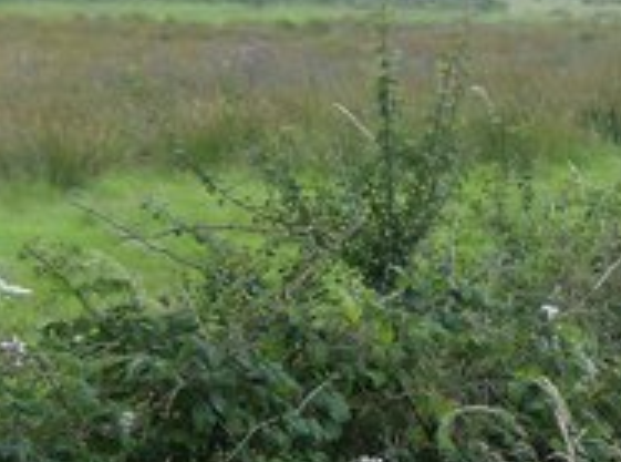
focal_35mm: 130
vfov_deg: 11.3
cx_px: 515
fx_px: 2325
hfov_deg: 15.1
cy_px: 231
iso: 100
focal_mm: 6.4
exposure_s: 1/384
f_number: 2.9
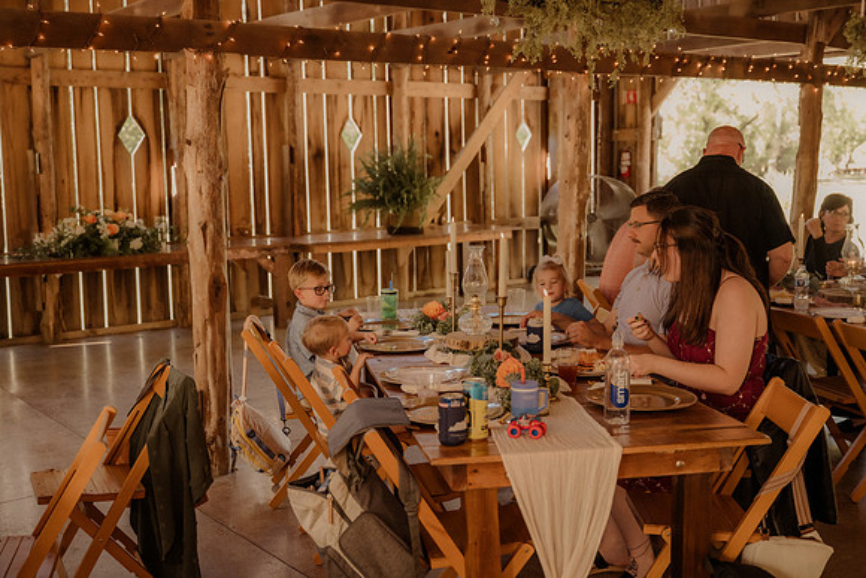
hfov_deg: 46.4
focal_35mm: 42
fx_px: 1011
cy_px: 289
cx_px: 433
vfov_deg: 31.9
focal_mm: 42
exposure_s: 1/160
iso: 1250
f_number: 3.2
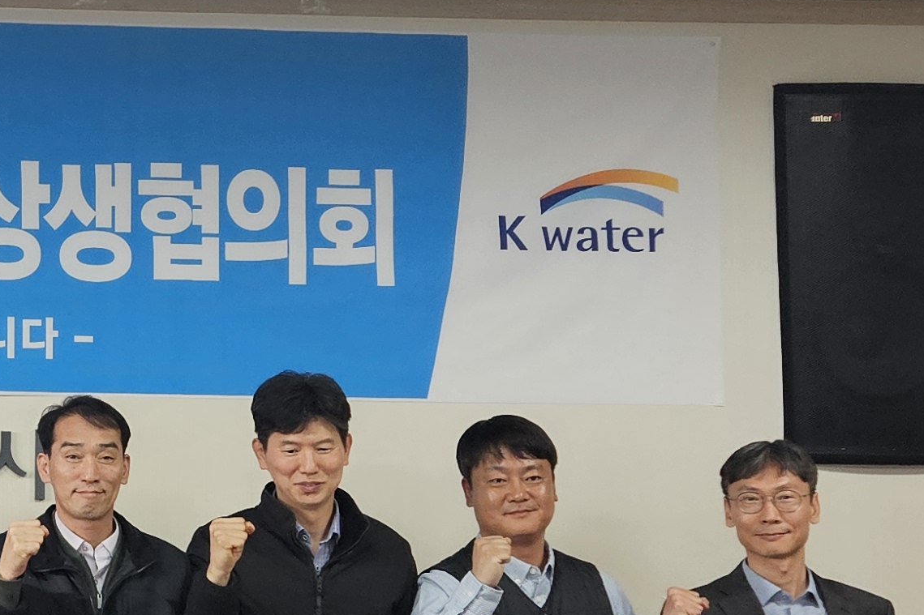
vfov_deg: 16.2
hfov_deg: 22.3
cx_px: -194
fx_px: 2156
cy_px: 246
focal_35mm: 84
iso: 320
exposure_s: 1/120
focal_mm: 5.4
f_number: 1.8
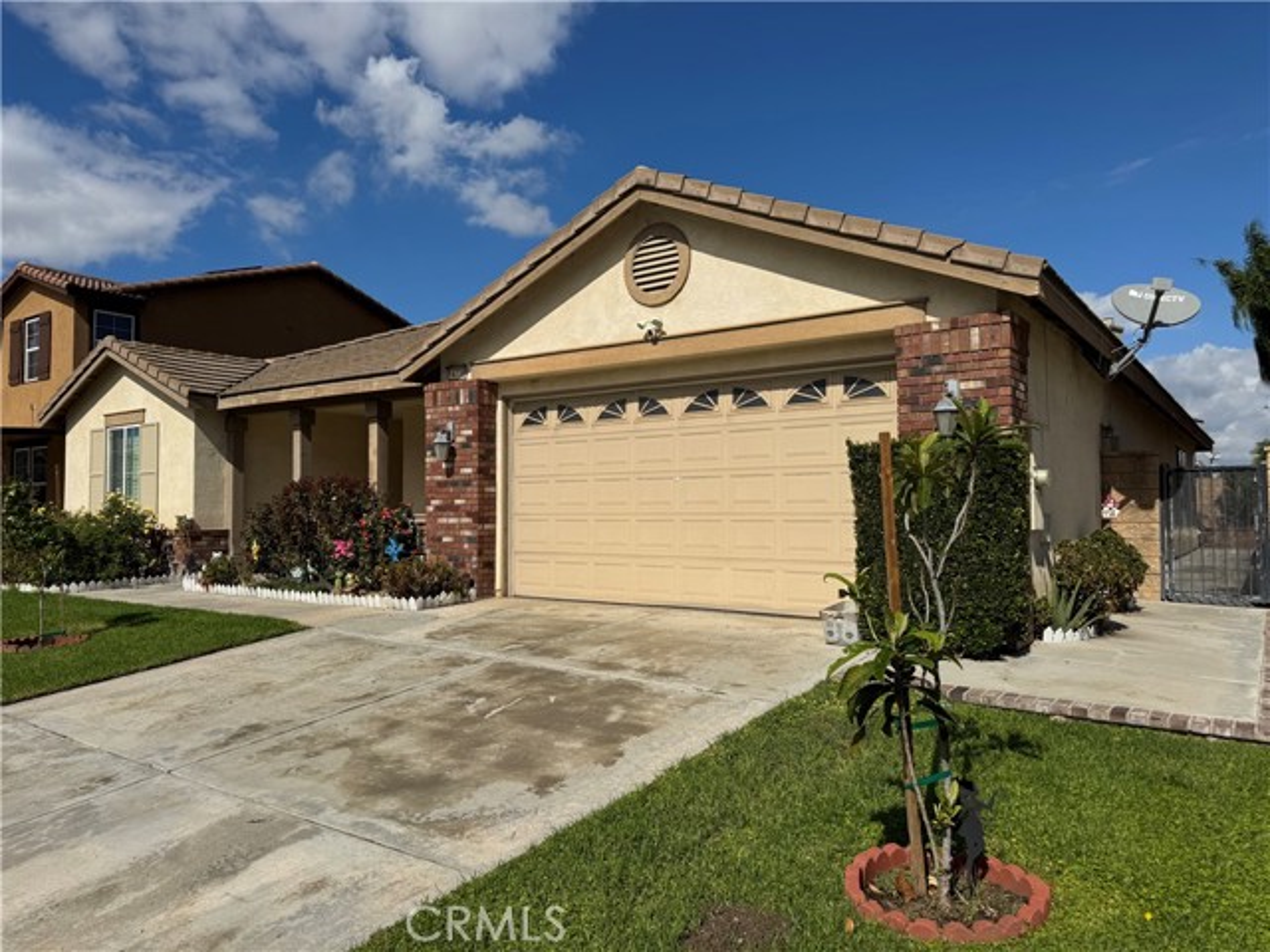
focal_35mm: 24
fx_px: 881
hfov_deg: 71.6
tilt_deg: +1.8
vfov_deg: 56.8
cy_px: 476
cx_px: 635
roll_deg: -0.2
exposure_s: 1/12346
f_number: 1.78
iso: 80
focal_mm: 6.76
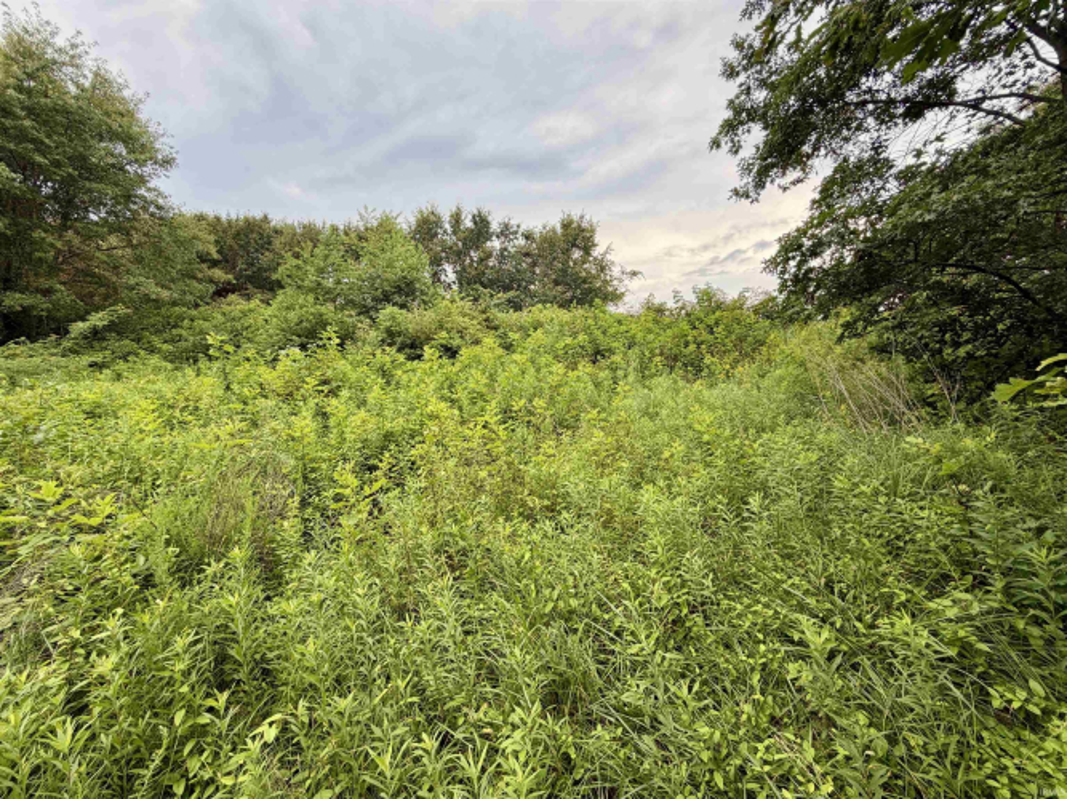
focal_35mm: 14
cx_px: 534
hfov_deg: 102.1
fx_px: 431
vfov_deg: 85.7
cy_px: 400
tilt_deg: -3.6
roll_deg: -0.8
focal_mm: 2.22
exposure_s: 1/465
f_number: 2.2
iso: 64
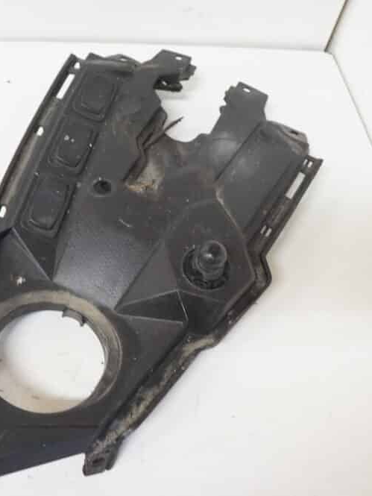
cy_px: 243
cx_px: 129
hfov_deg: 35.7
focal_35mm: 40
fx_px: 573
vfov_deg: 46.8
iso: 3200
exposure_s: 1/40
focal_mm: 18
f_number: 5
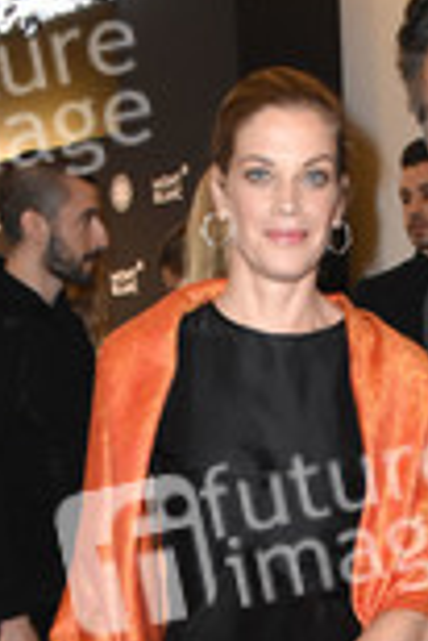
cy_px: 745
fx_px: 1245
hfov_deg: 19.1
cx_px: 391
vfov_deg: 26.1
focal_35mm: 70
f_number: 6.3
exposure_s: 1/160
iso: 2500
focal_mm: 18
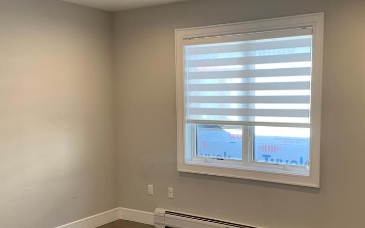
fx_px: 398
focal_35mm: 40
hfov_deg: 48.8
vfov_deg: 31.9
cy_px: 139
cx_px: 231
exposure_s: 1/60
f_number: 1.8
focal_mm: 4.25
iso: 50
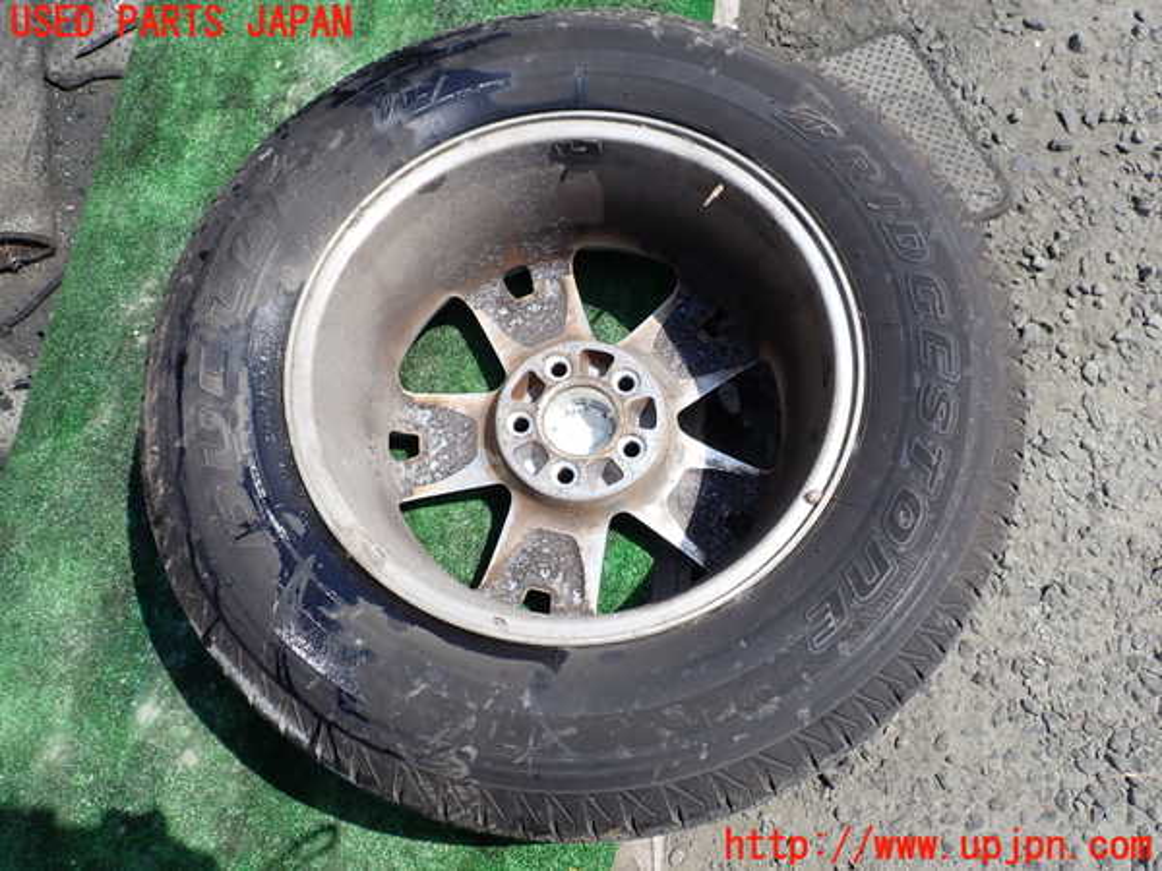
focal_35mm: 30
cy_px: 436
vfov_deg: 46.8
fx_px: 1007
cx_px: 581
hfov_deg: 60.0
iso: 100
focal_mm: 5.4
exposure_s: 1/800
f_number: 3.2
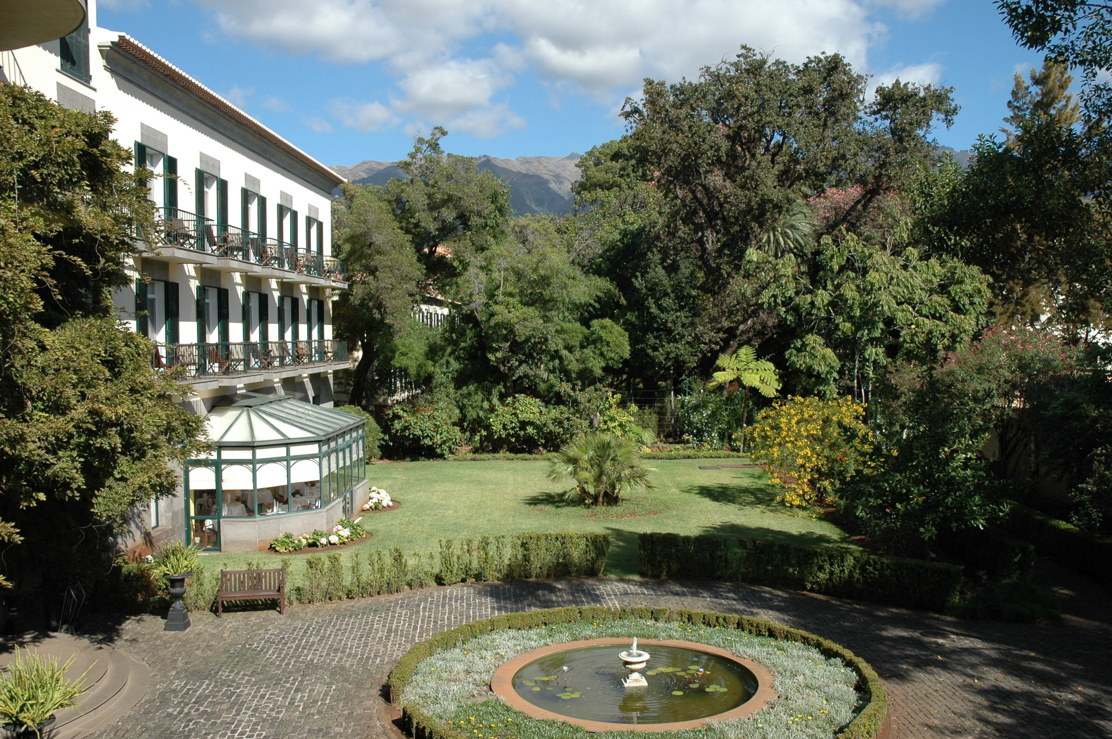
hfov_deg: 57.3
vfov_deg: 39.9
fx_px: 1018
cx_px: 556
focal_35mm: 33
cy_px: 370
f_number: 9
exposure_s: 1/320
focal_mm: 22
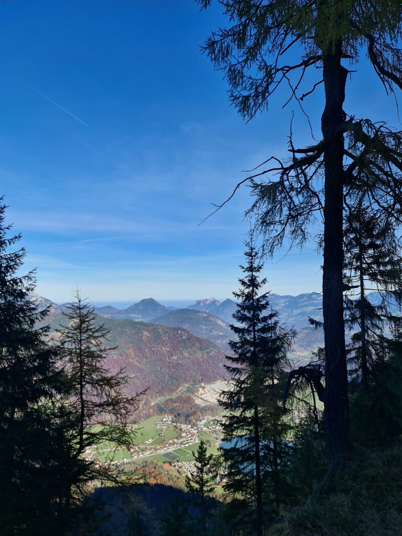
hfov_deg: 54.9
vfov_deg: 69.4
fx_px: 387
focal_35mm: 25
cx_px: 201
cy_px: 268
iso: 50
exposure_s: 1/1228
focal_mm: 7
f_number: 1.8
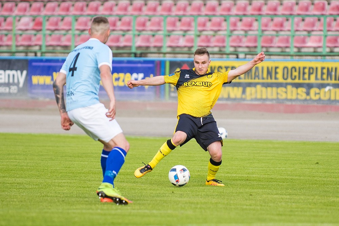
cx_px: 170
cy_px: 113
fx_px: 1883
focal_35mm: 200
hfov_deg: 10.3
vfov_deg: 6.9
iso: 320
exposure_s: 1/1600
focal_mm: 200
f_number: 2.8
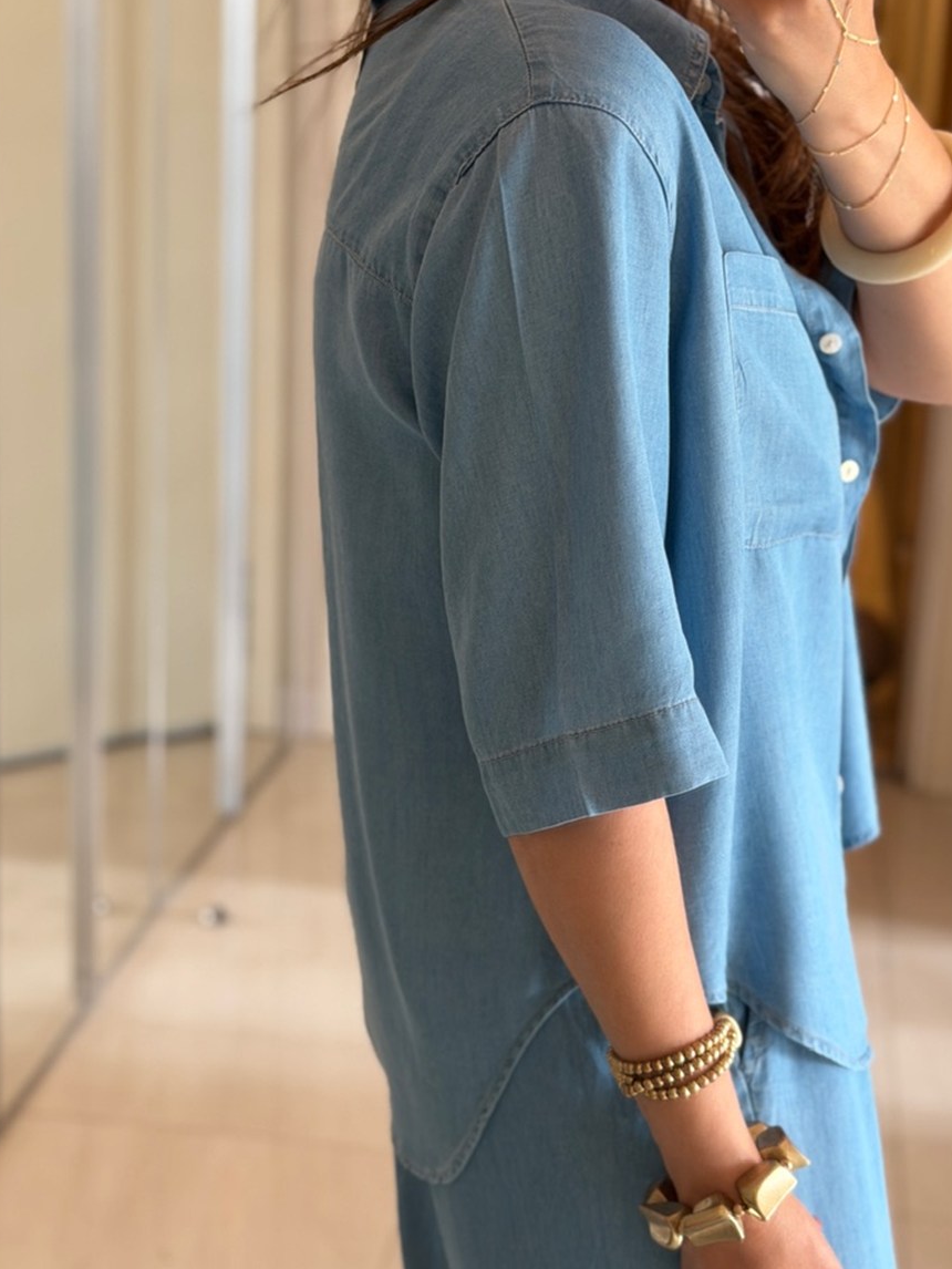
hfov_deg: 21.9
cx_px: 561
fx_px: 2456
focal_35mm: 67
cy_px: 703
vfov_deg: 28.9
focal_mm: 6.76
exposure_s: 1/60
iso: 100
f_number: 1.78
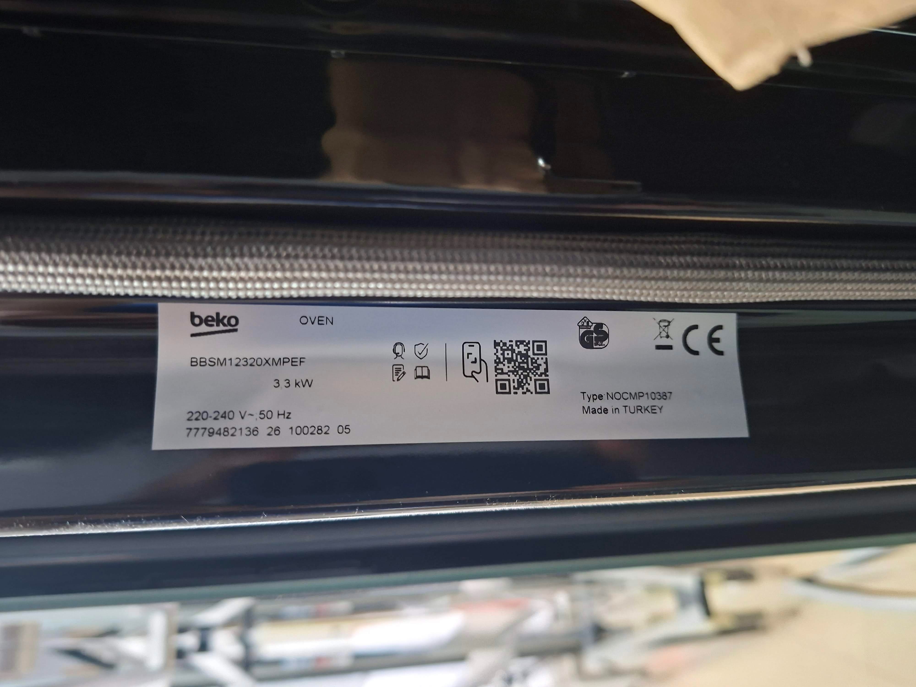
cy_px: 344
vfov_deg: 58.9
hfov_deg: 73.9
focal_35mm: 23
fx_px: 609
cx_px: 458
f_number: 1.8
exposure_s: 1/25
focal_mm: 5.54
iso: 500
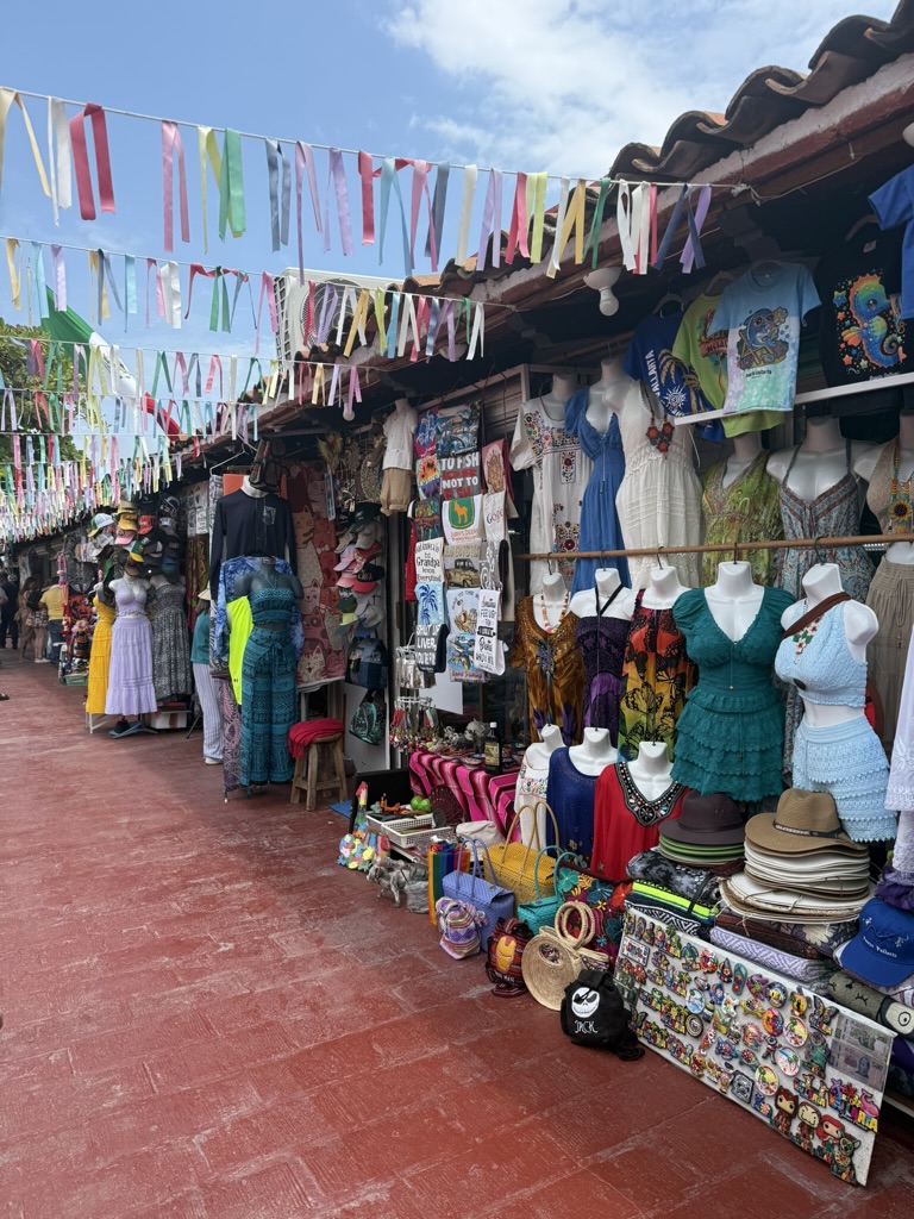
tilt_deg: -4.7
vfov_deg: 71.6
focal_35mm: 24
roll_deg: +0.0
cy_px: 610
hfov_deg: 56.8
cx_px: 457
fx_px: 845
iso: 80
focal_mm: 6.76
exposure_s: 1/3425
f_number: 1.78
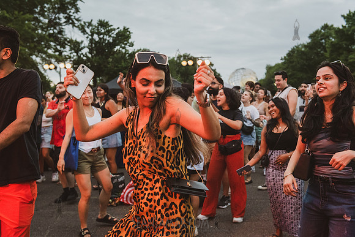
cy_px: 118
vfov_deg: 31.9
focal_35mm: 42
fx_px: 414
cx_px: 178
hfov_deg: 46.4
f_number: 4
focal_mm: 42
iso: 5000
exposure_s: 1/400
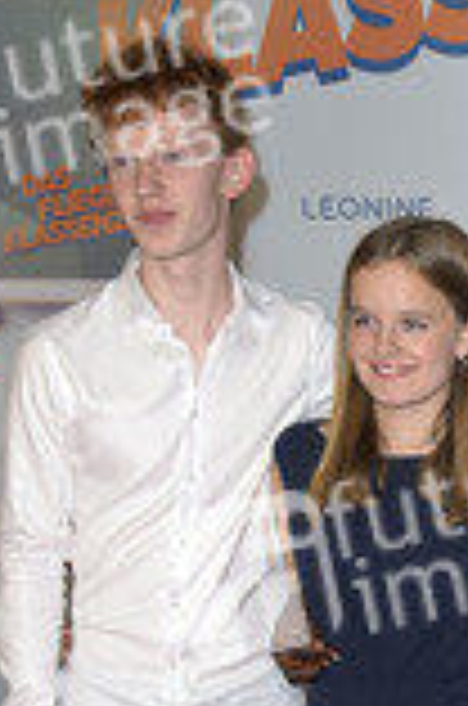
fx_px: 1900
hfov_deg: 13.7
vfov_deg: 20.1
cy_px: 782
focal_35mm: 97
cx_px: 531
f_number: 5.6
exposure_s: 1/250
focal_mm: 38
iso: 640
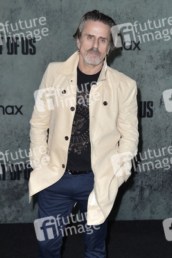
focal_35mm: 52
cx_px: 86
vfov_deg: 38.2
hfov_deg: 26.0
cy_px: 129
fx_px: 372
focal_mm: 52
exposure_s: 1/250
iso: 640
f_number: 6.3
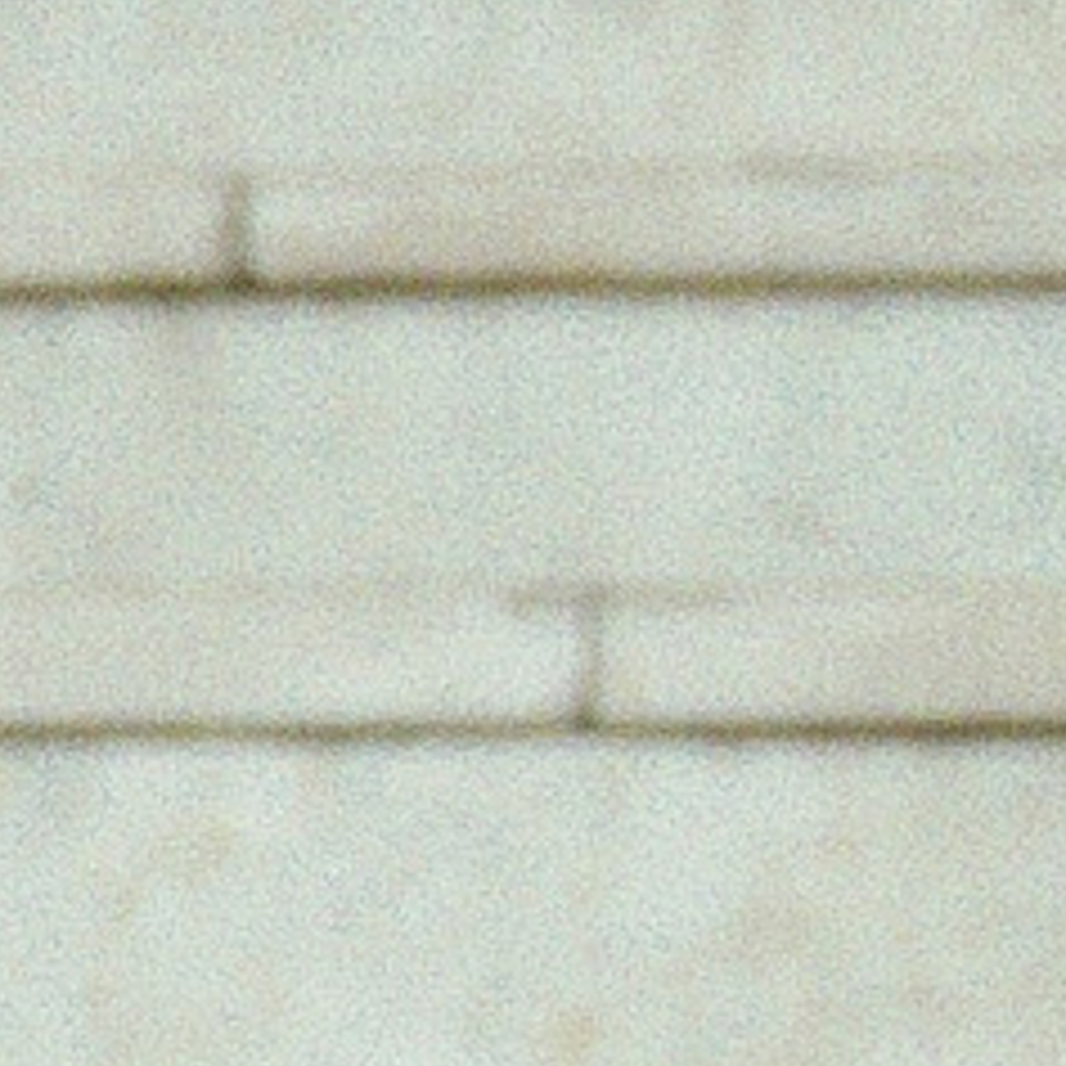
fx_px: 12961
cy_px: 1428
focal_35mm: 372
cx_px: -4322
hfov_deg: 4.1
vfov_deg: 4.7
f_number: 2.8
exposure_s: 1/160
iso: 3200
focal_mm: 27
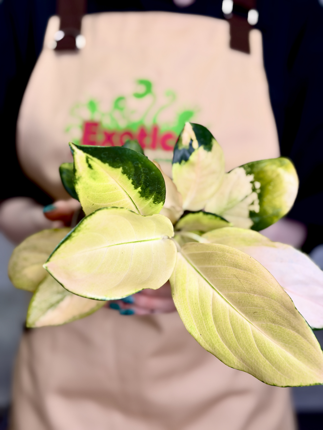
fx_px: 597
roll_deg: -3.6
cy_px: 215
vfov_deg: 39.7
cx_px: 162
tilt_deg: -12.1
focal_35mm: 48
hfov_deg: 30.3
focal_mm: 6.76
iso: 64
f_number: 1.78
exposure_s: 1/282
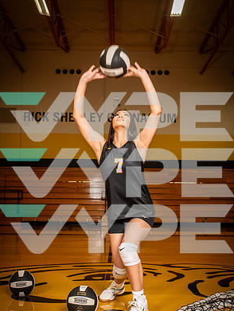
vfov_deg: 44.7
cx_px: 117
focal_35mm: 42
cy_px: 173
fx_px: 378
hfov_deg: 34.4
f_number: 7.1
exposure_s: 1/320
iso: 800
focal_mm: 38
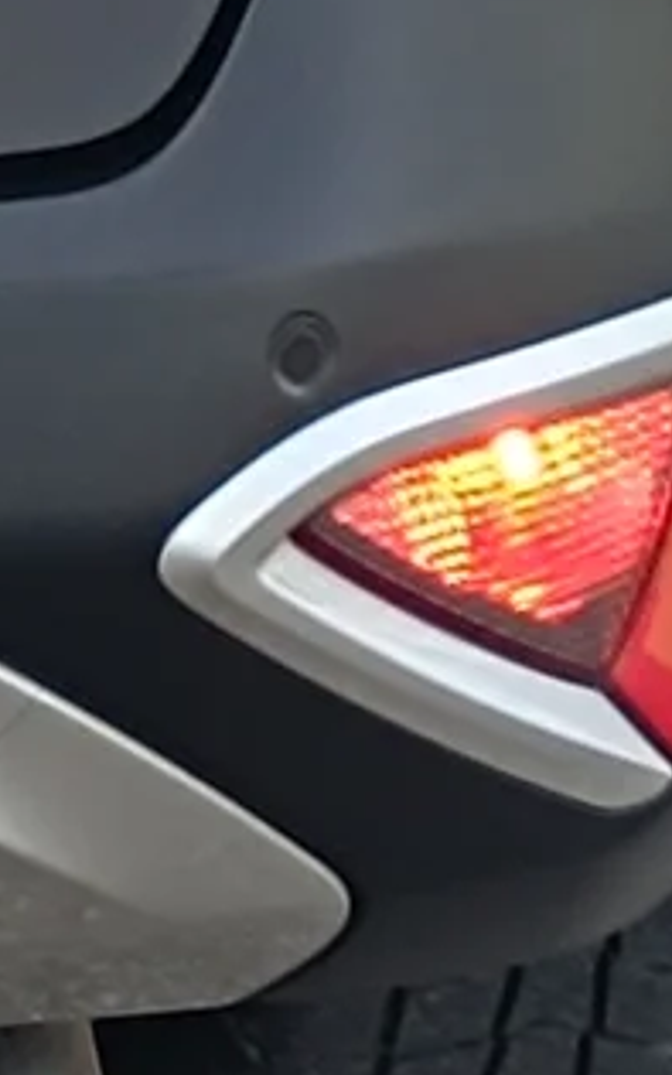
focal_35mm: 155
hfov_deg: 6.9
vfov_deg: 12.1
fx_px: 4540
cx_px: -1805
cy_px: -1010
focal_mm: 5.59
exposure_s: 1/133
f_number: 1.88
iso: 52
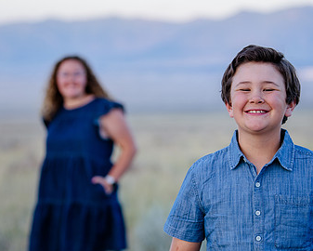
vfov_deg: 9.8
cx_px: 171
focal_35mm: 157
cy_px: 143
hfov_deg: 12.3
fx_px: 1455
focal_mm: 95
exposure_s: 1/200
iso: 200
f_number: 2.8
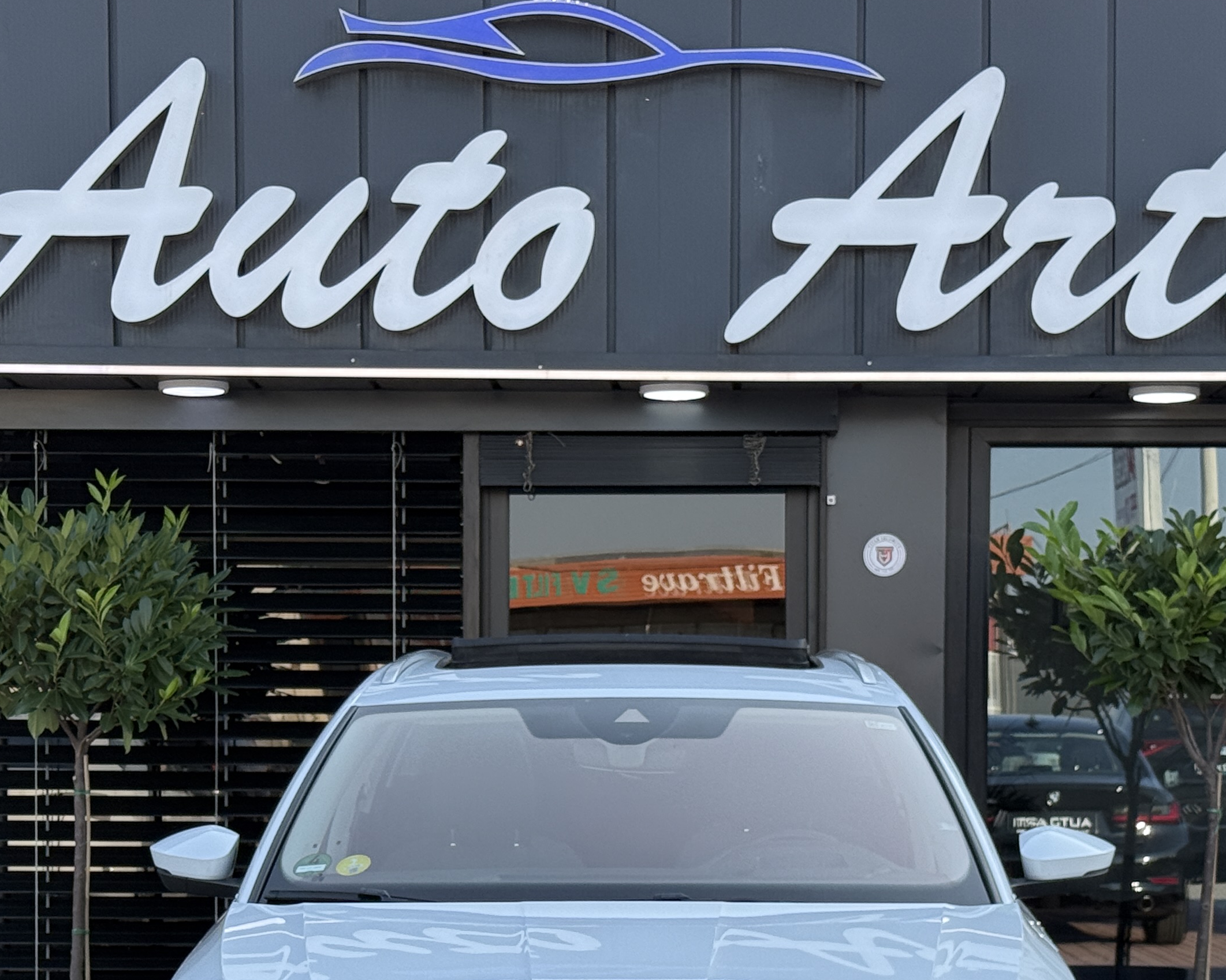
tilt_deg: -2.2
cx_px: 631
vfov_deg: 17.1
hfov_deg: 21.5
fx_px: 3229
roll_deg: +0.1
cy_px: 827
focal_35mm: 89
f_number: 1.78
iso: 64
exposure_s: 1/762
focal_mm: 6.76
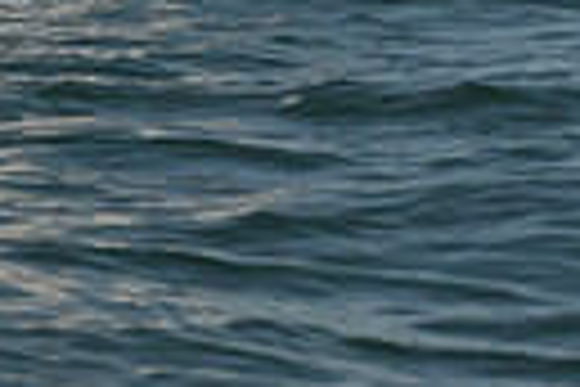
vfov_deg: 3.0
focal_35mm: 448
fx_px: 7217
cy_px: -806
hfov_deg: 4.6
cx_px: 65
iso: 250
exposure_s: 1/800
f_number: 7.1
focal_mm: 100
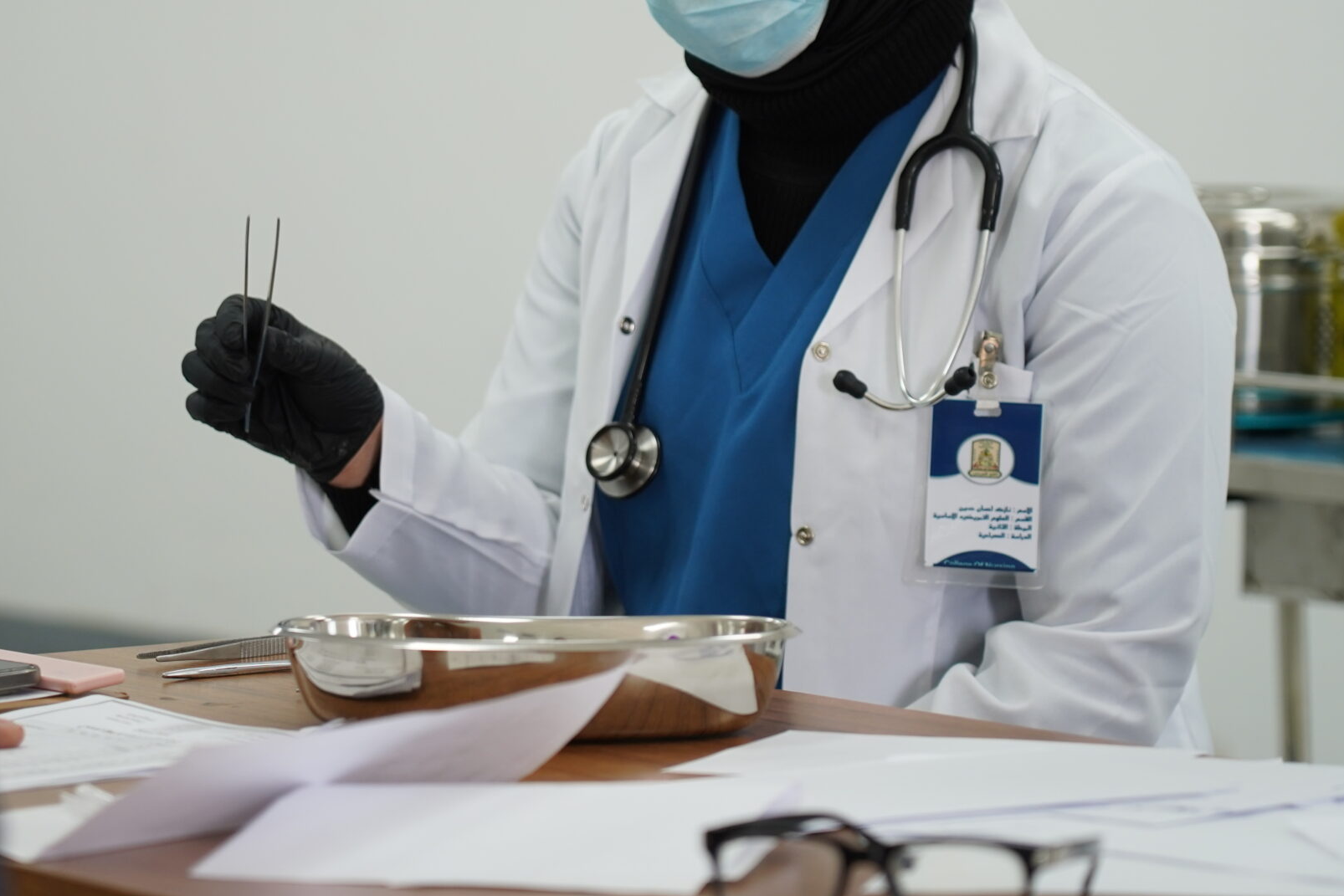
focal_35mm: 161
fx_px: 6011
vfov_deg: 8.5
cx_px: 627
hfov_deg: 12.8
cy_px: 205
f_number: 4
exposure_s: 1/160
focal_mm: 101
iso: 400
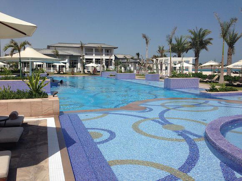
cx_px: 121
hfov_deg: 55.4
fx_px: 231
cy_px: 90
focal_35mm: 33
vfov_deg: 42.9
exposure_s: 1/3876
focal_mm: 4.12
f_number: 2.4
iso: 50
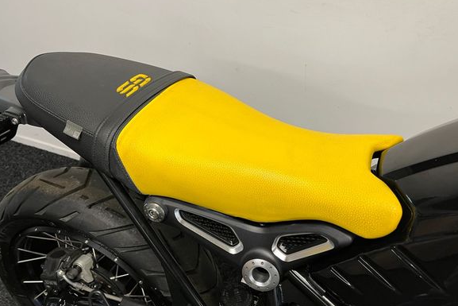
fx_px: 382
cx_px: 225
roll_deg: -0.7
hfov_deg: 61.9
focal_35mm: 30
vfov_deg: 43.6
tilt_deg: -38.1
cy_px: 143
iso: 80
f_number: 1.6
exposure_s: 1/50
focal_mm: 5.1
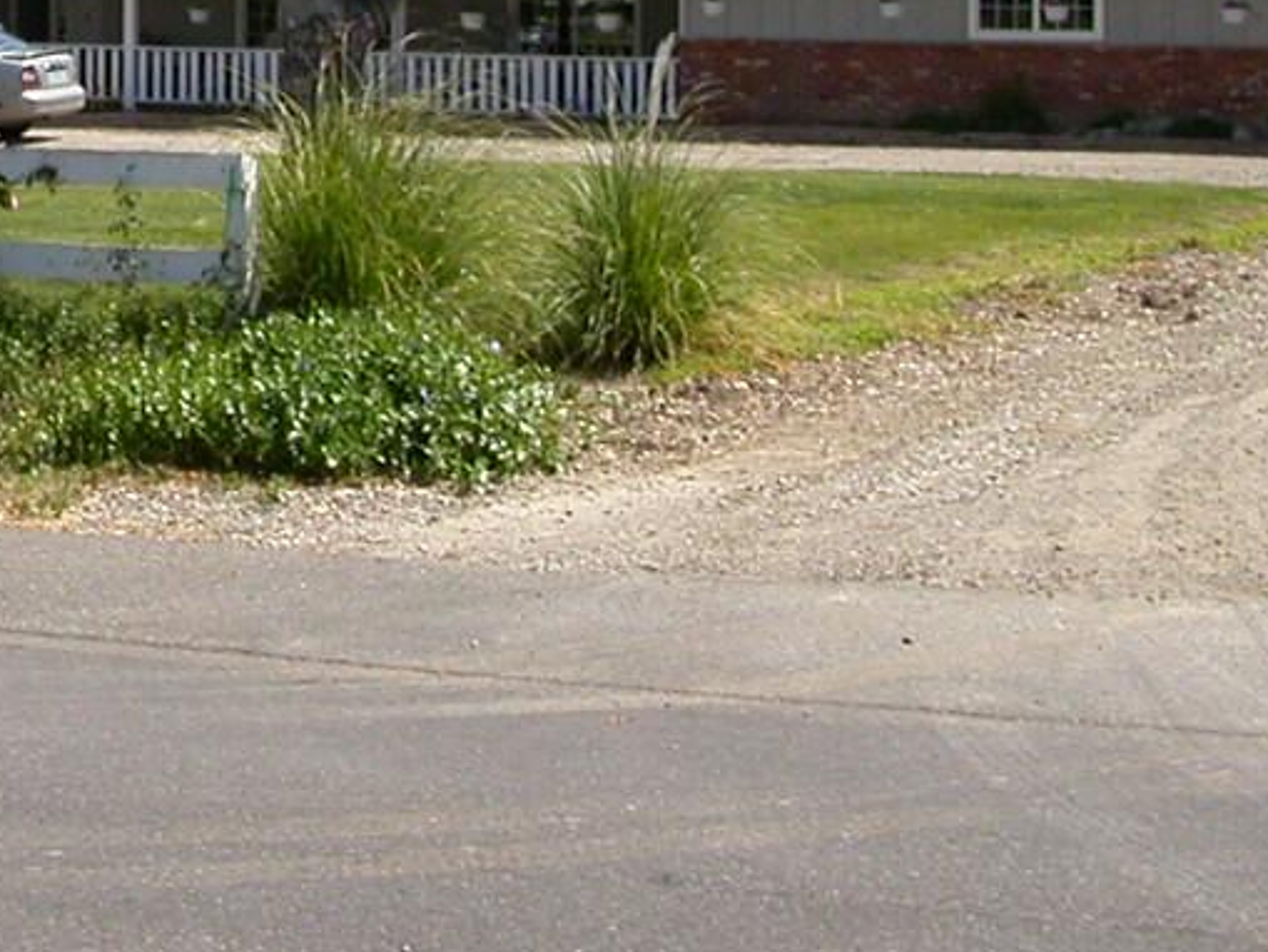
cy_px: -147
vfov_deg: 15.4
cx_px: 22
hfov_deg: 20.5
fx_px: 3407
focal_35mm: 93
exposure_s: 1/594
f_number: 4.5
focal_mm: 5.6
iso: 100
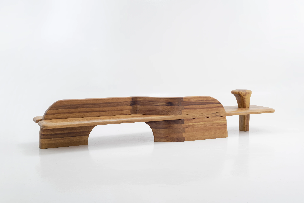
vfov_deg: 27.0
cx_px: 152
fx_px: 422
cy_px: 102
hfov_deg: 39.6
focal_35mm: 50
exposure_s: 1/250
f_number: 8
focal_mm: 50
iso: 250
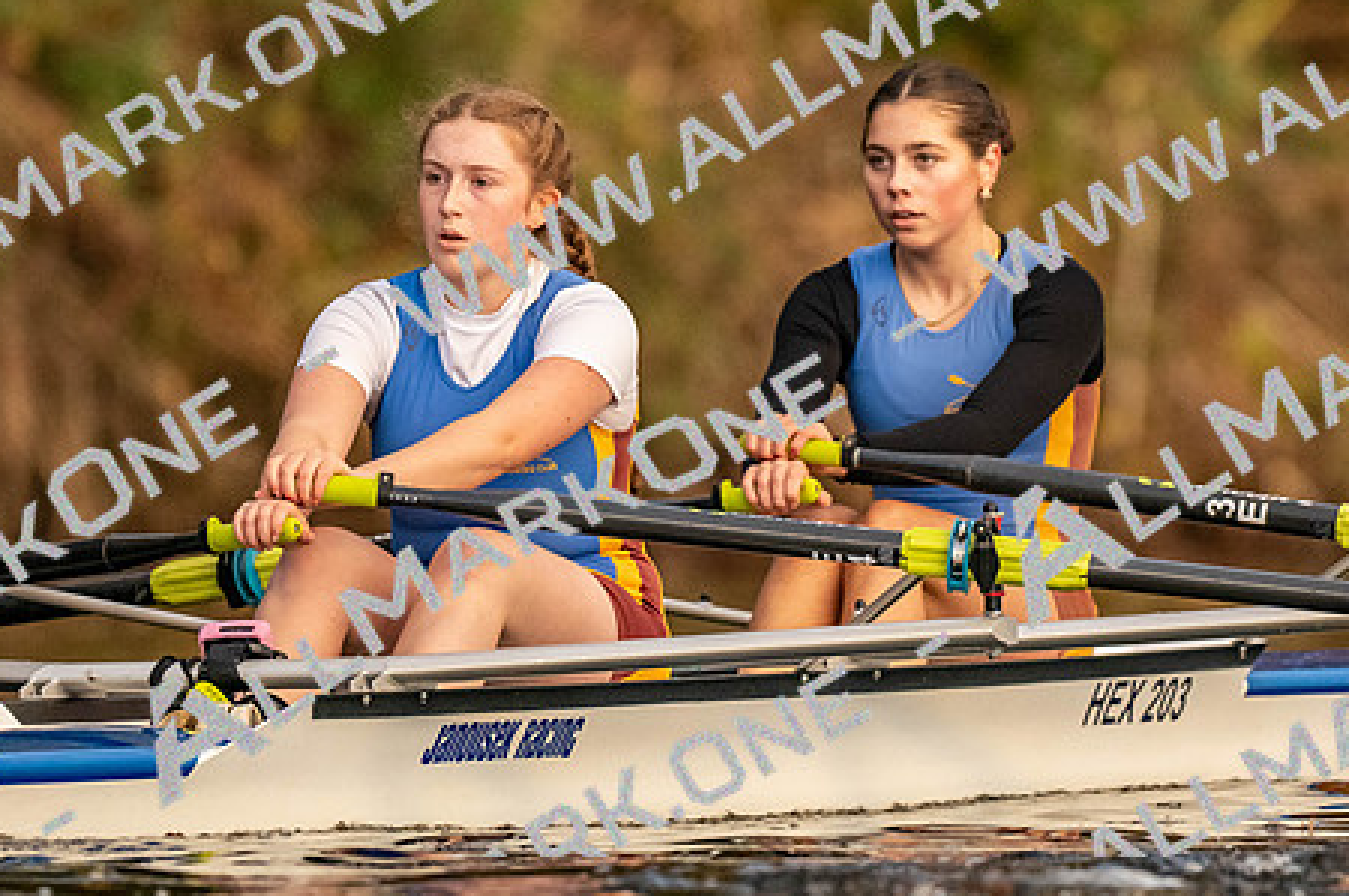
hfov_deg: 1.8
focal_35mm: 1161
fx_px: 43457
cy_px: 345
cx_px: 755
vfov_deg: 1.2
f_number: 4
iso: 3600
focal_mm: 600
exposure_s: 1/2500
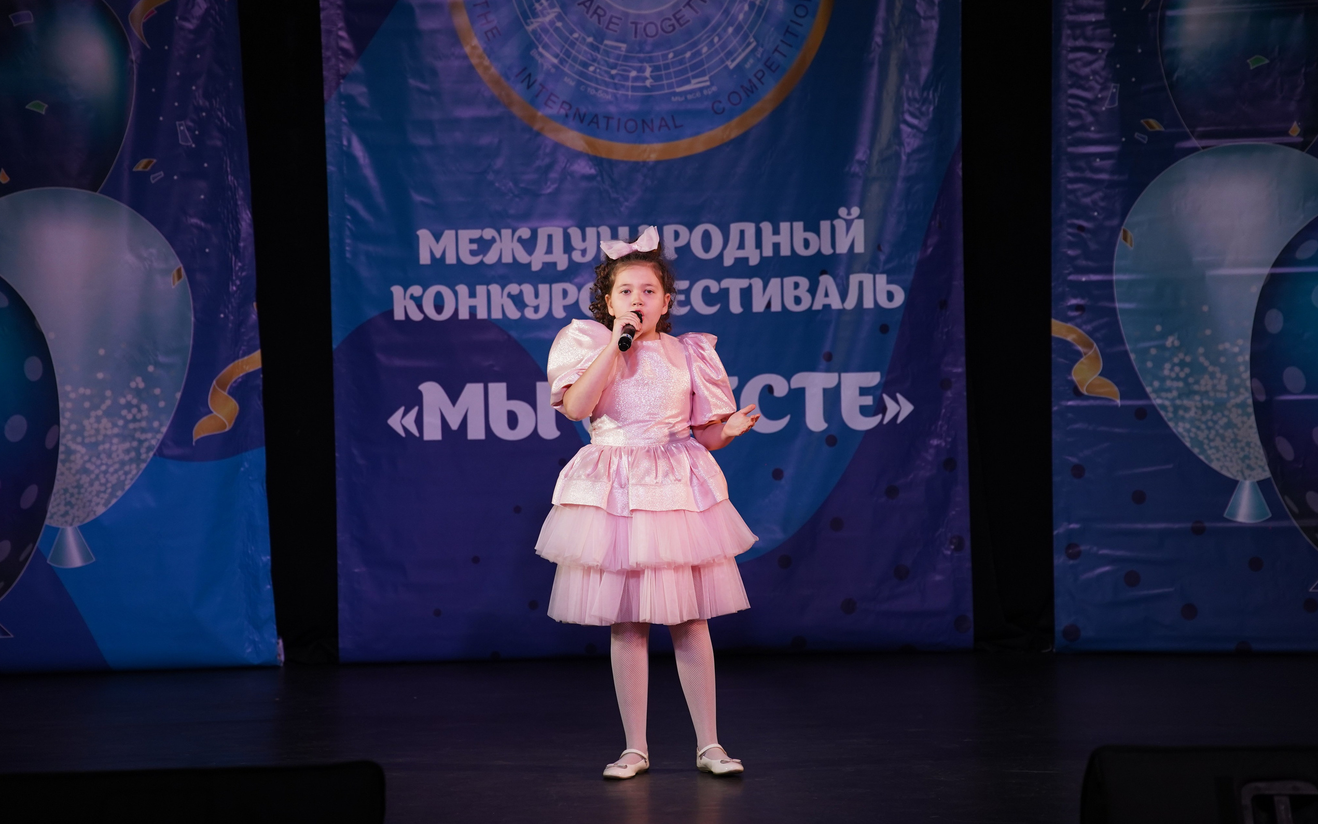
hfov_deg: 13.6
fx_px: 5532
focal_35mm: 154
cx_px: 661
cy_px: 422
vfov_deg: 8.5
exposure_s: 1/400
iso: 1600
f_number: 4
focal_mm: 150
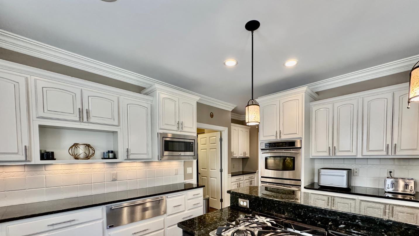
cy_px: 164
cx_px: 219
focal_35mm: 16
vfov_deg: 64.7
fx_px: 178
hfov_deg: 99.3
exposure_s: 1/120
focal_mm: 2.22
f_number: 2.2
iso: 320
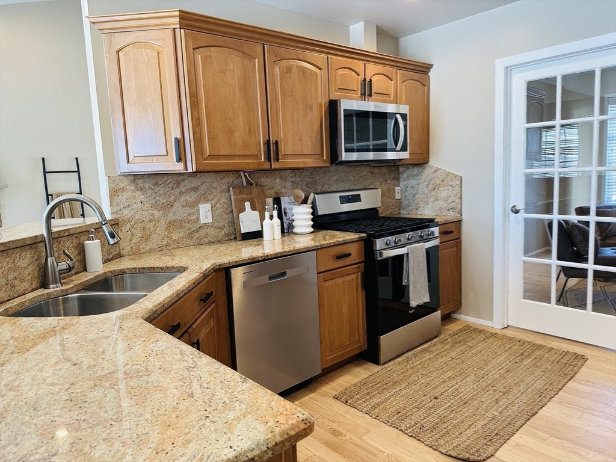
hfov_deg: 71.6
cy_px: 231
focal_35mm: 24
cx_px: 308
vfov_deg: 56.8
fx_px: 427
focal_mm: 6.86
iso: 160
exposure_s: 1/120
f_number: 1.78
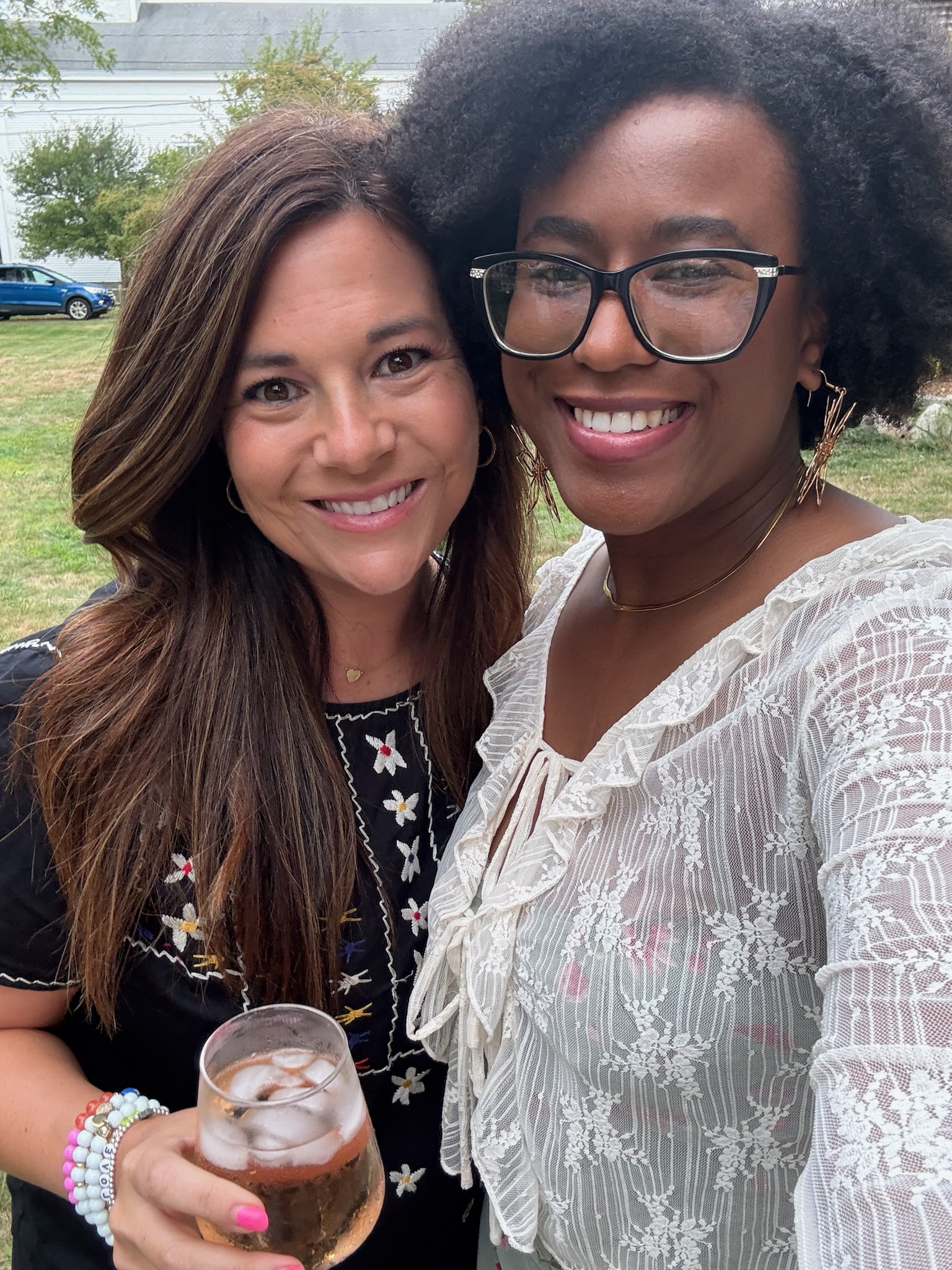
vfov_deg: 60.0
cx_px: 476
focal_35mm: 30
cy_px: 635
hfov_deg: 46.8
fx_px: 1100
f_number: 1.9
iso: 80
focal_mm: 2.69
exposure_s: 1/60
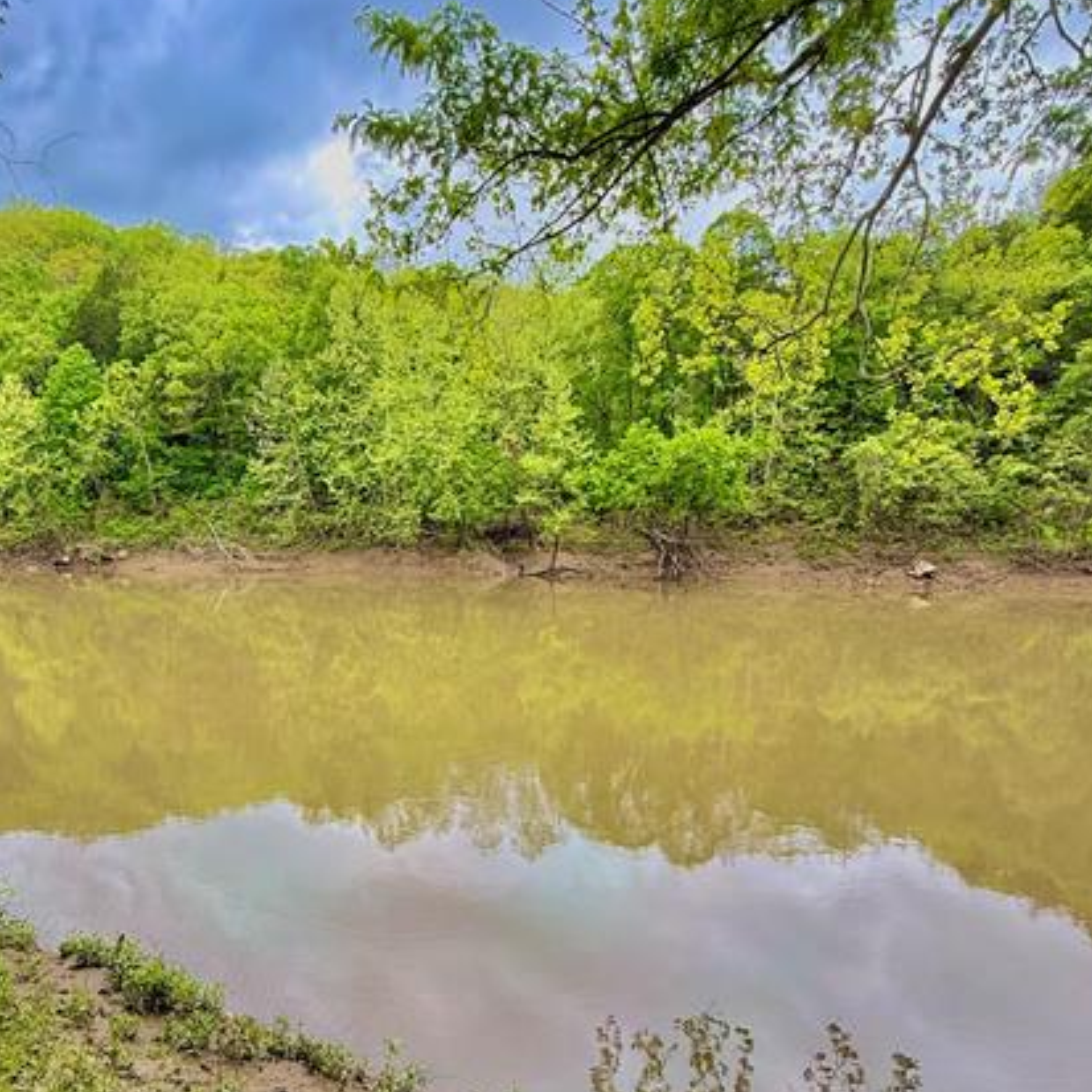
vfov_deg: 65.6
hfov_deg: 66.3
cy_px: 719
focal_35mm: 23
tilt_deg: -12.7
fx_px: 821
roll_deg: -0.4
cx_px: 415
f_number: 2.2
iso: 50
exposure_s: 1/239
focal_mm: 2.22
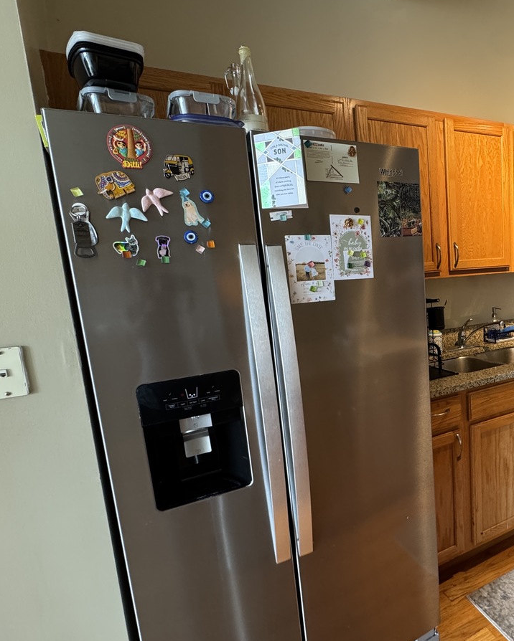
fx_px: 418
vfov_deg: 75.0
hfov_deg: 59.6
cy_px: 336
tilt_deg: -10.3
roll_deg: +3.3
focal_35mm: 22
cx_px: 389
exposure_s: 1/60
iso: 320
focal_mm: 2.22
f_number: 2.2
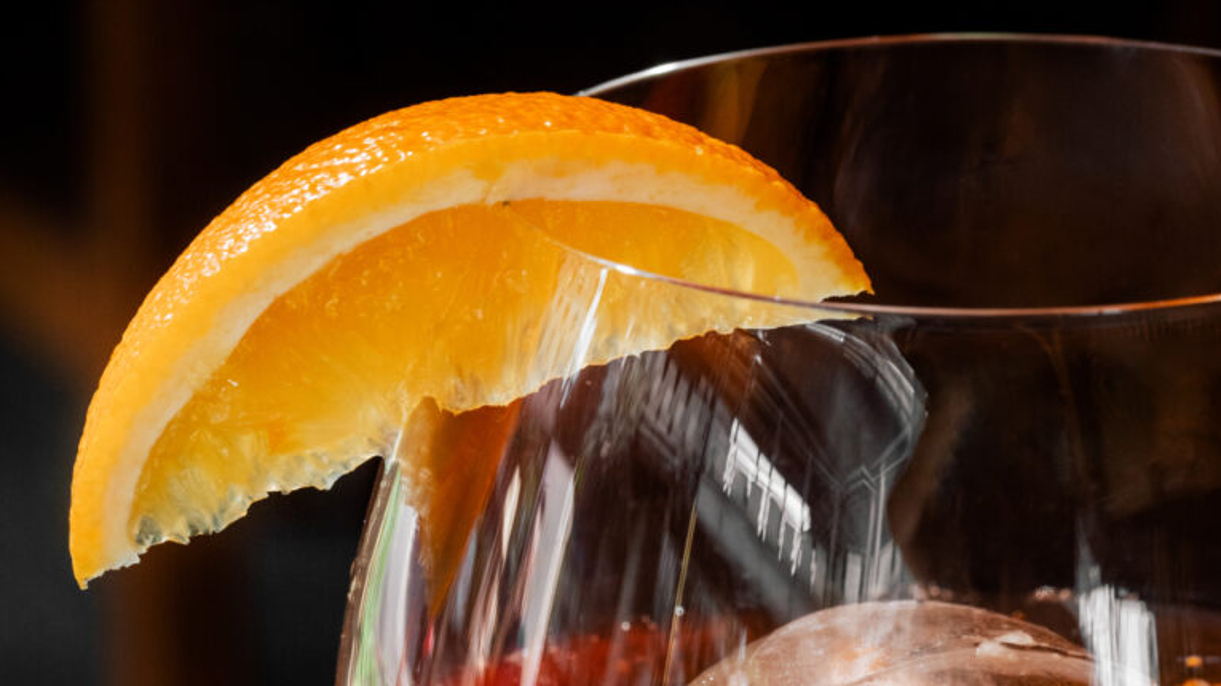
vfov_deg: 6.9
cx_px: 611
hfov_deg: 12.3
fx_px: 5665
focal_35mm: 175
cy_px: 699
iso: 400
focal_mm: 60
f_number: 7.1
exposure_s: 1/100
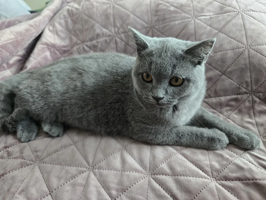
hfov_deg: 73.9
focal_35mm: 23
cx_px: 133
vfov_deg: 58.9
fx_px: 177
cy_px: 100
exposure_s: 1/101
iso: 640
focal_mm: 6.3
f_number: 1.7
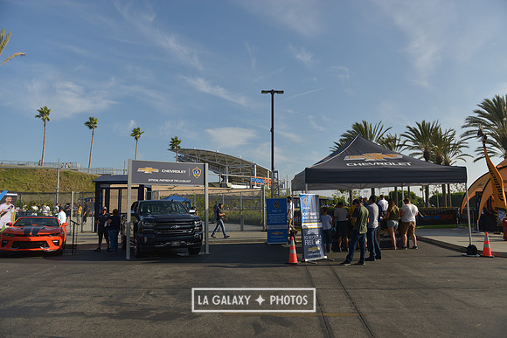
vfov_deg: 53.2
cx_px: 254
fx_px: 338
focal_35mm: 24
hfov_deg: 73.7
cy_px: 169
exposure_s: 1/2500
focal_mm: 24
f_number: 4.5
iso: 200
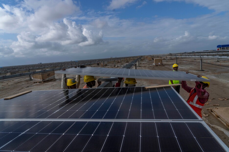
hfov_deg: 73.7
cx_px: 114
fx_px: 153
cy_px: 76
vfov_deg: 53.1
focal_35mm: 24
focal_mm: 24
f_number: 8
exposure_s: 1/2500
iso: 400
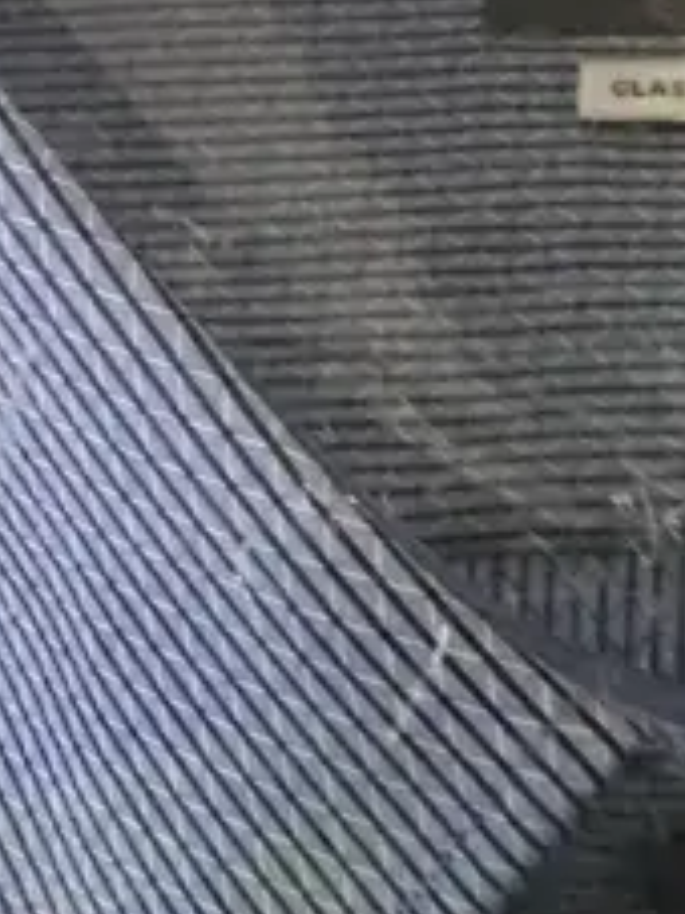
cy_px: 1087
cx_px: 737
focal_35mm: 131
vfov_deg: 14.6
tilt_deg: -70.4
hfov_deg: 11.2
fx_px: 3460
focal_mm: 4.15
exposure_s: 1/17
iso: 64
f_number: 2.2
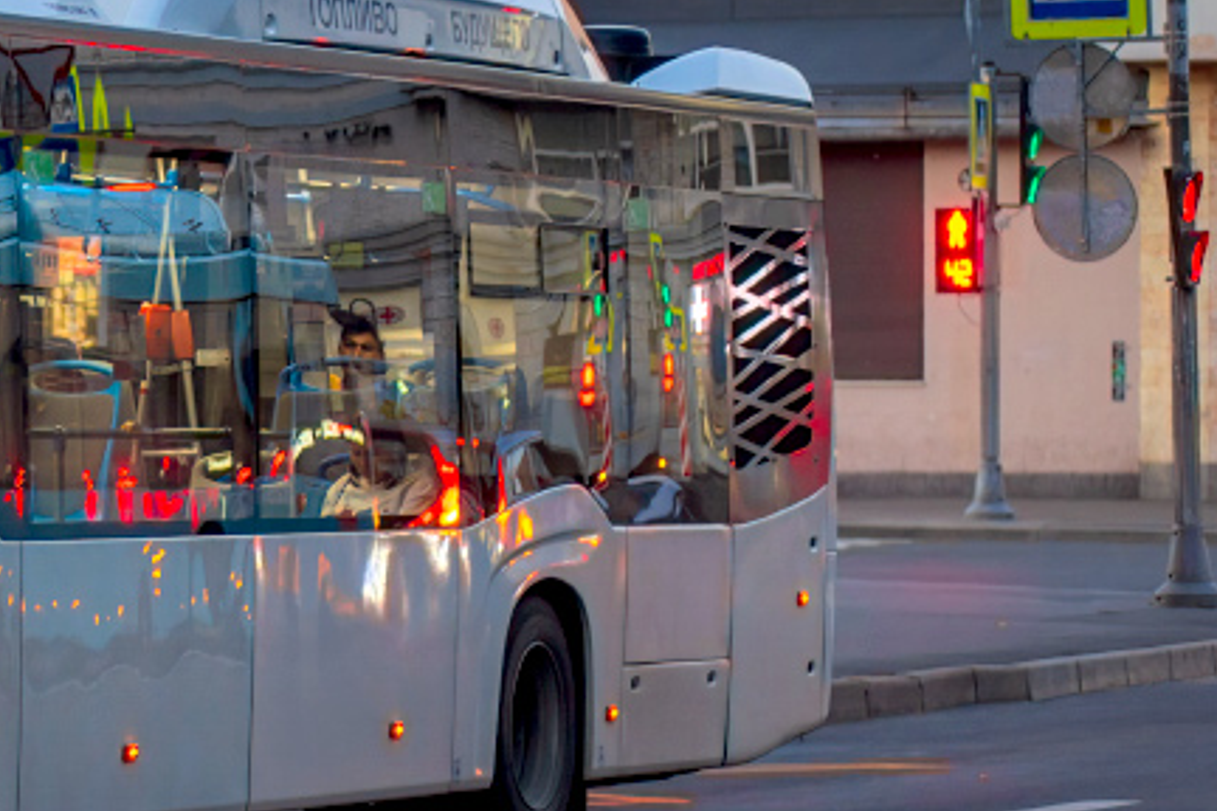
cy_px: 248
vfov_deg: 6.2
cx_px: -403
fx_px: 7504
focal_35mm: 222
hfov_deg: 9.1
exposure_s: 1/100
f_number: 2.8
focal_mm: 80
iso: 400
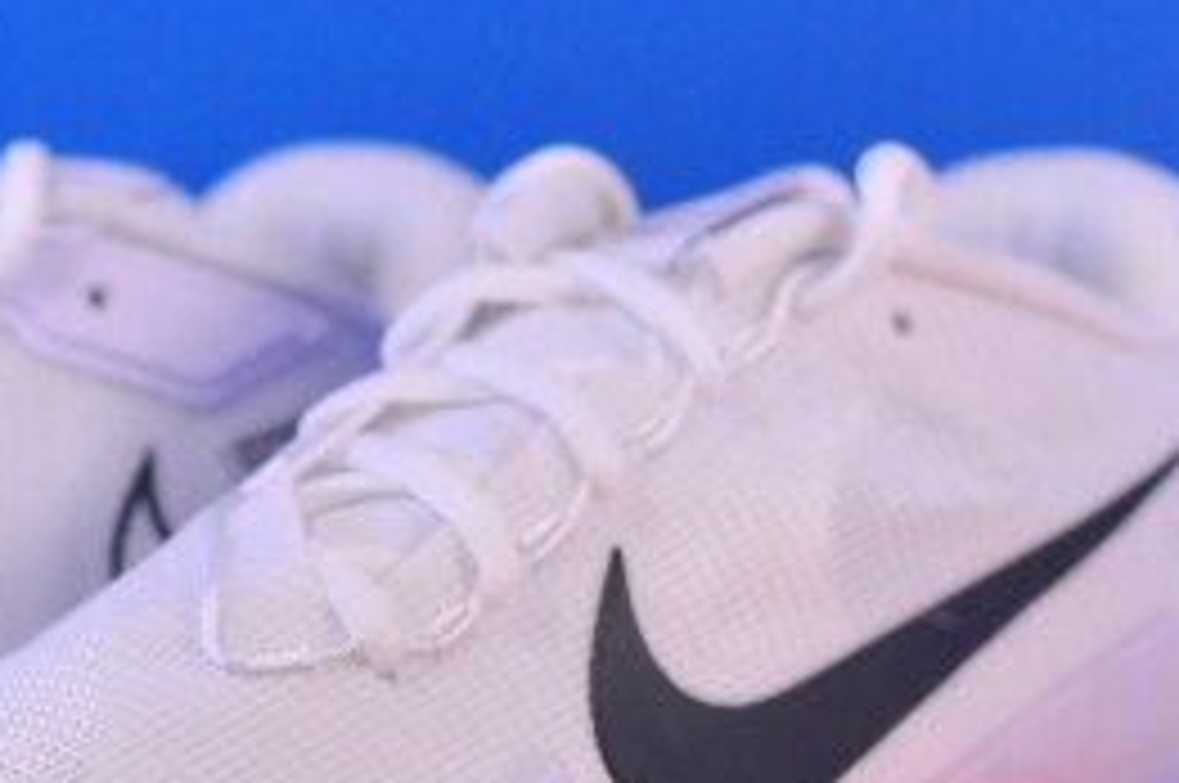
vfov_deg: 6.0
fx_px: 7490
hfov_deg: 9.0
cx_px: 112
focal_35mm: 229
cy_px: 281
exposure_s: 1/250
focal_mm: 50
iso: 250
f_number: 2.8
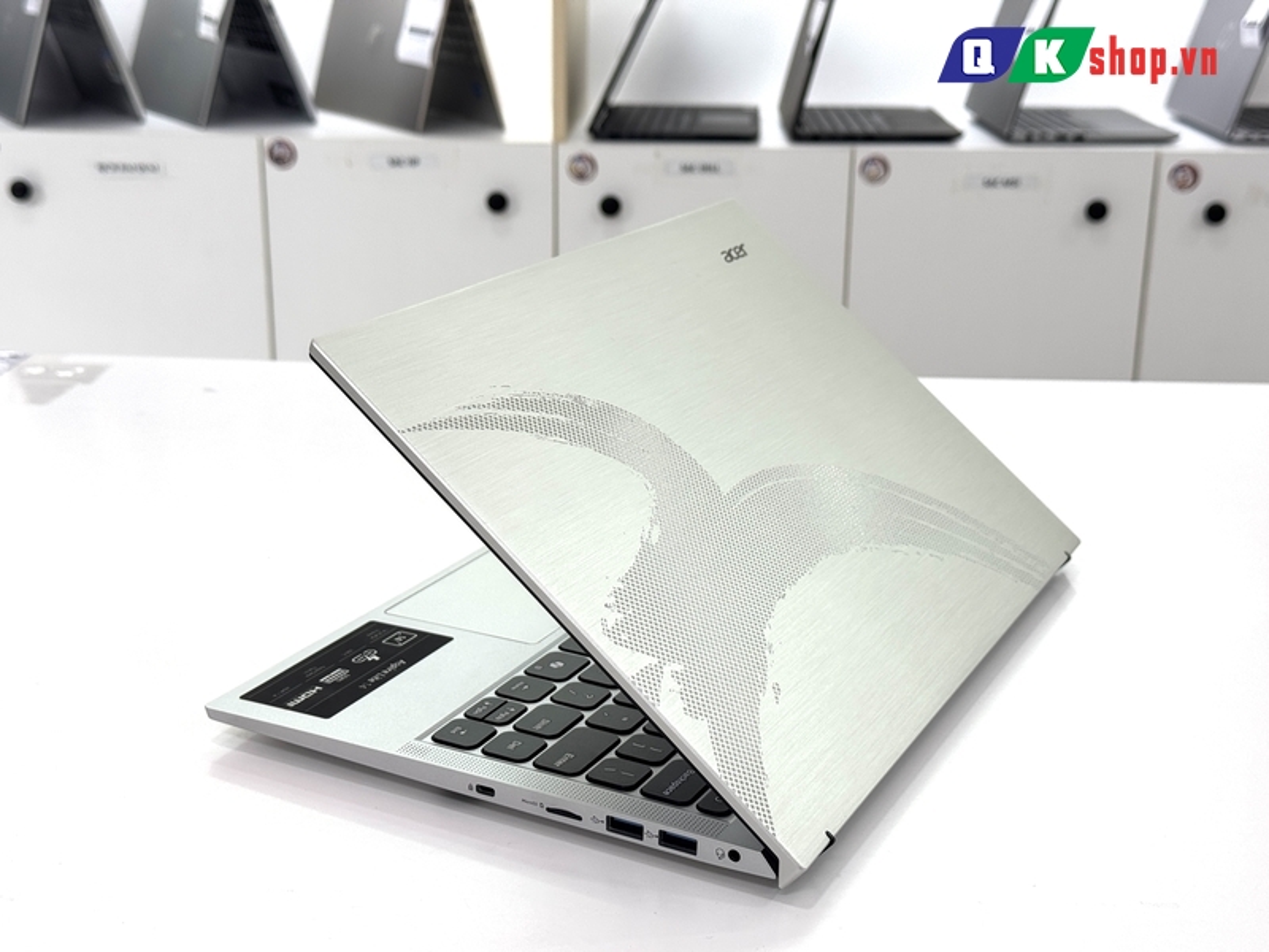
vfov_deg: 30.3
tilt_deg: -18.2
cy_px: 476
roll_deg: +0.5
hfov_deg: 39.7
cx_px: 634
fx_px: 1760
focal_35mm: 48
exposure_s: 1/164
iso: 50
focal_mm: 6.76
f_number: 1.78
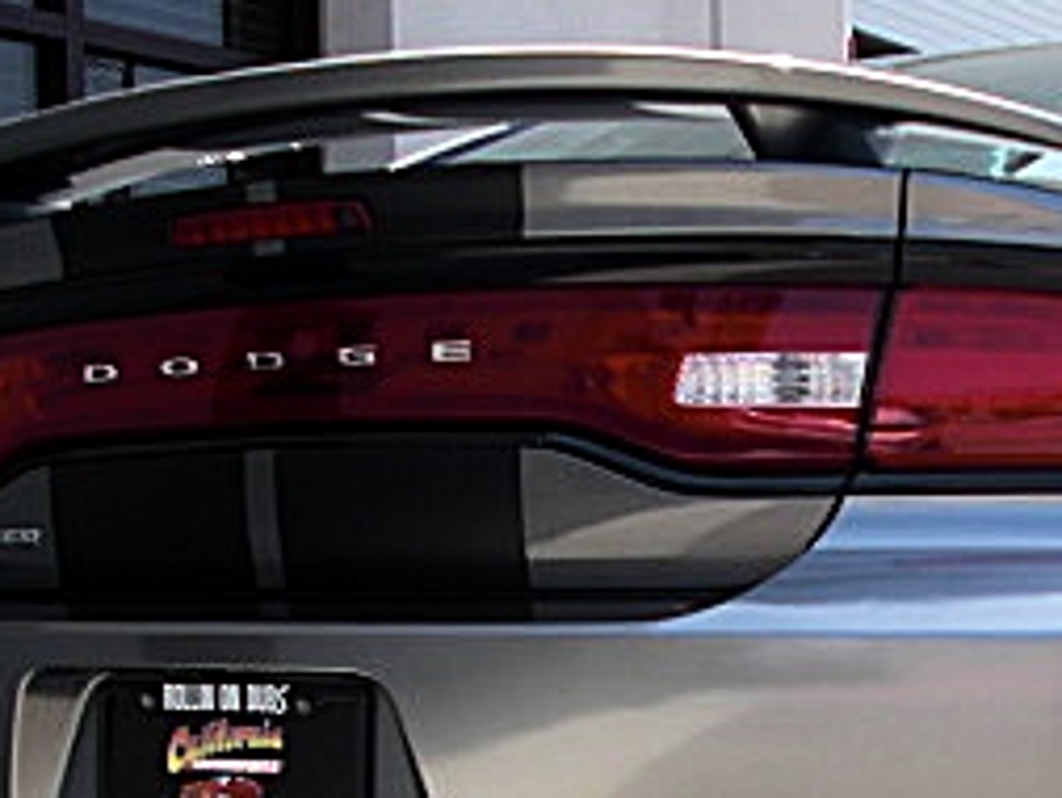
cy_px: 823
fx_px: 2793
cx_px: 894
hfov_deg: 21.2
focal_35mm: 91
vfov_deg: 15.9
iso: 50
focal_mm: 6.3
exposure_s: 1/250
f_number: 2.8
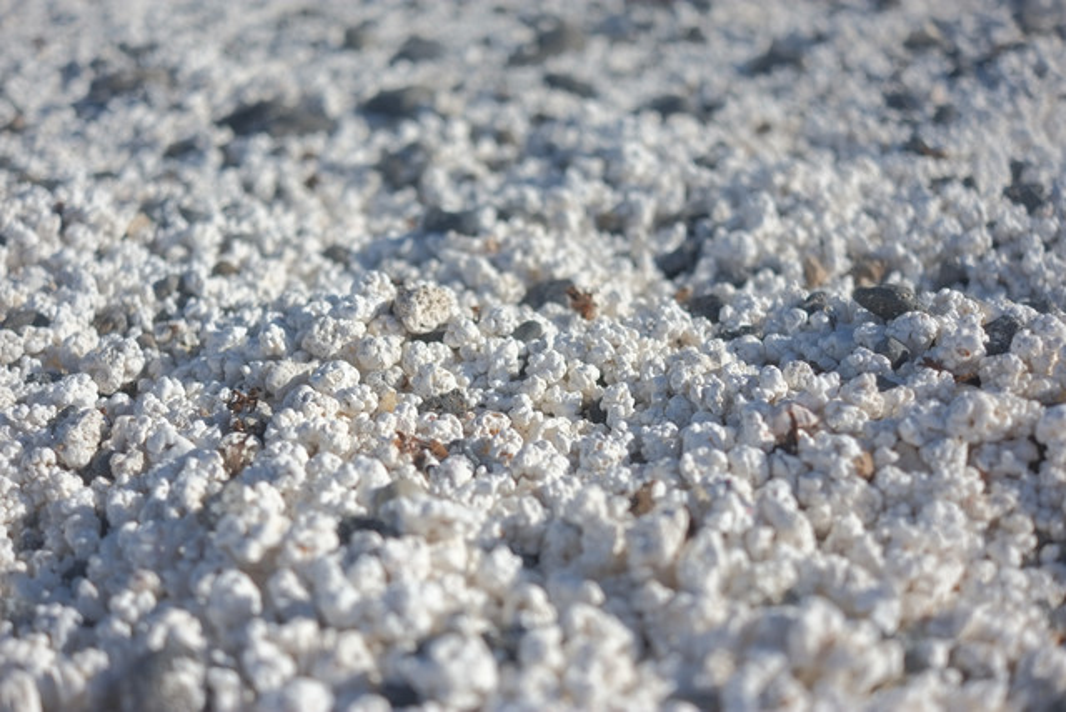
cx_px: 533
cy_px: 356
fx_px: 1214
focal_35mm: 41
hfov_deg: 47.4
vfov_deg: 32.6
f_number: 2.8
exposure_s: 1/4000
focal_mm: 27
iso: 200
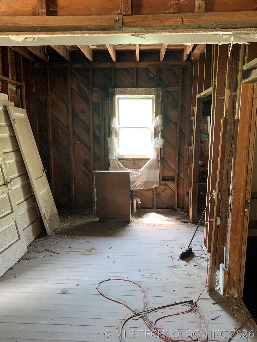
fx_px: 257
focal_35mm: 26
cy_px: 171
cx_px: 128
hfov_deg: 53.1
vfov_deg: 67.3
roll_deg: +0.7
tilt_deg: -7.1
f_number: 1.8
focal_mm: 4.25
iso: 400
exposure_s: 1/50
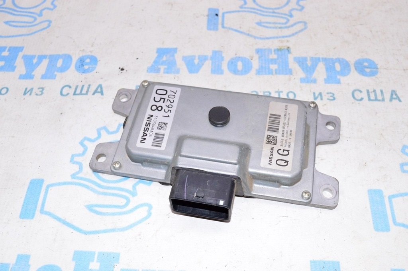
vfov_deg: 34.2
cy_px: 136
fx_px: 442
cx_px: 204
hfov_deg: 49.6
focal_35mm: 39
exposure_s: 1/160
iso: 1600
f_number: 8
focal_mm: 26
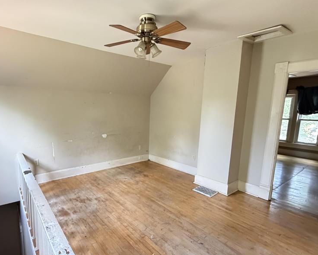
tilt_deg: -6.9
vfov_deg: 70.8
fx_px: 179
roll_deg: -1.5
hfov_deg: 82.3
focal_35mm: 19
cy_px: 135
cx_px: 128
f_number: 2.2
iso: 640
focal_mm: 2.22
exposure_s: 1/60
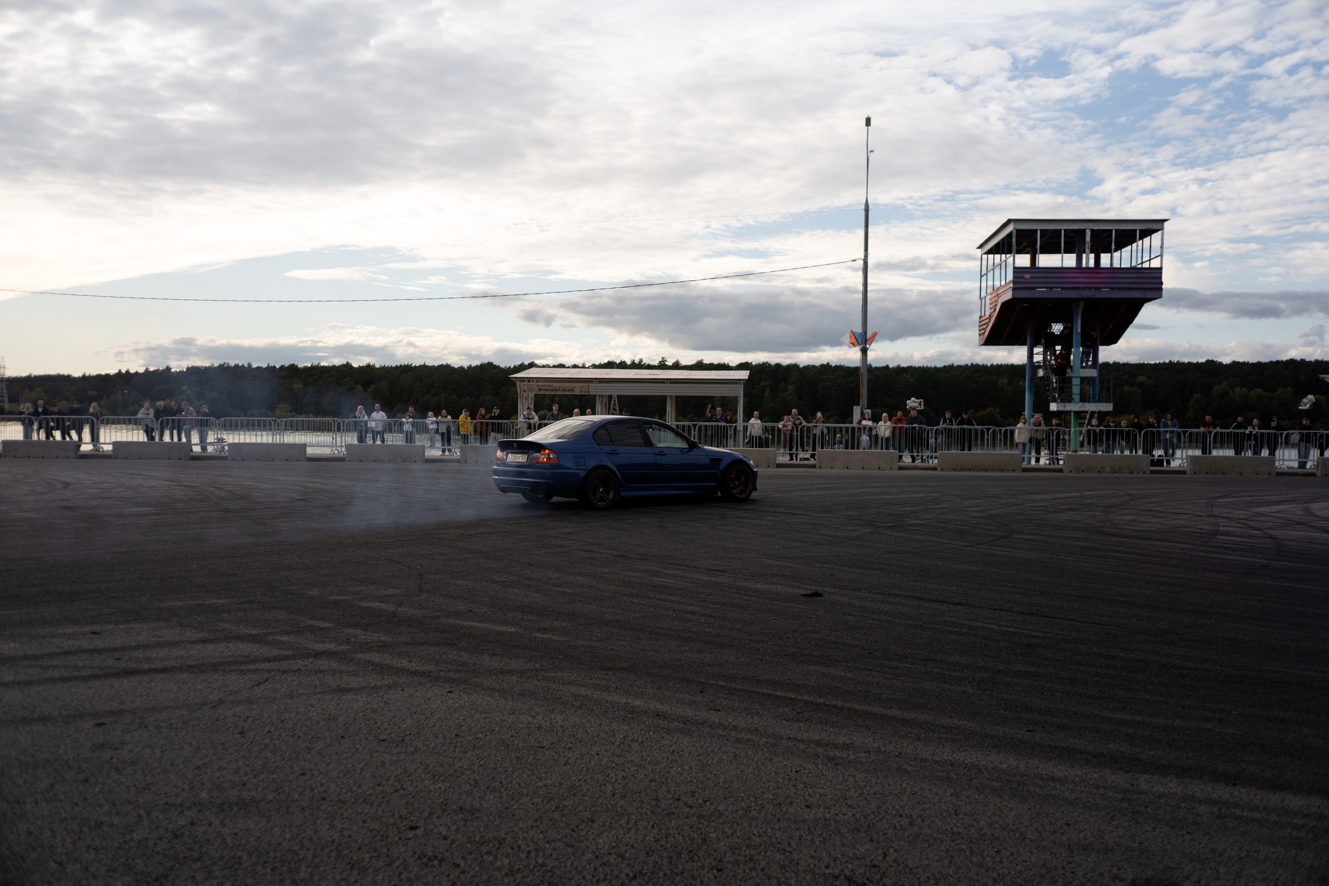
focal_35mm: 35
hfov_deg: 54.4
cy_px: 443
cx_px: 664
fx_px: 1292
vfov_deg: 37.9
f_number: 2.2
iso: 100
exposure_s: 1/3200
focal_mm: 35
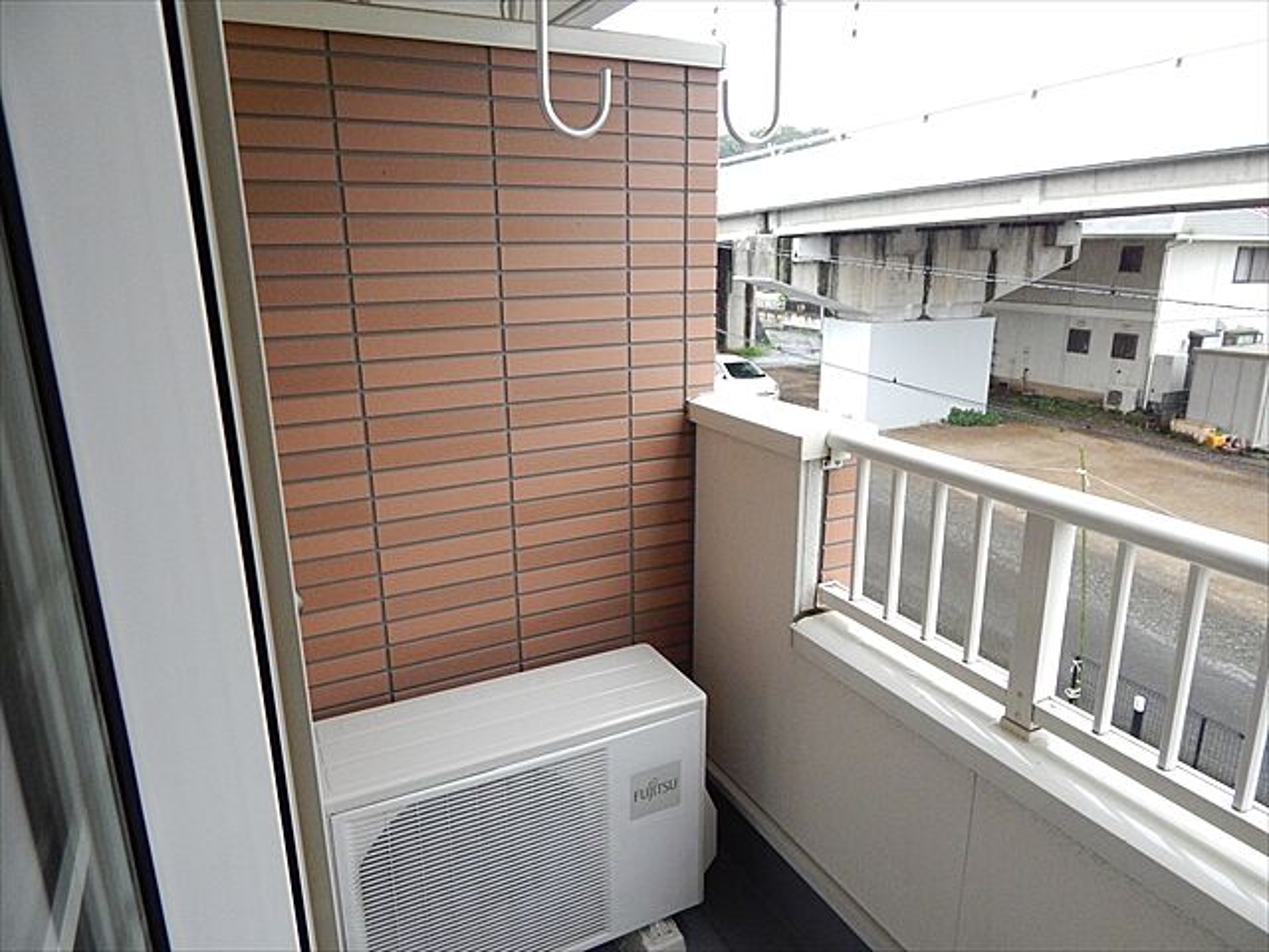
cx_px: 634
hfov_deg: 73.9
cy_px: 476
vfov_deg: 58.9
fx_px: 843
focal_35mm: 23
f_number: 3
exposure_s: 1/40
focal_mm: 4
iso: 125
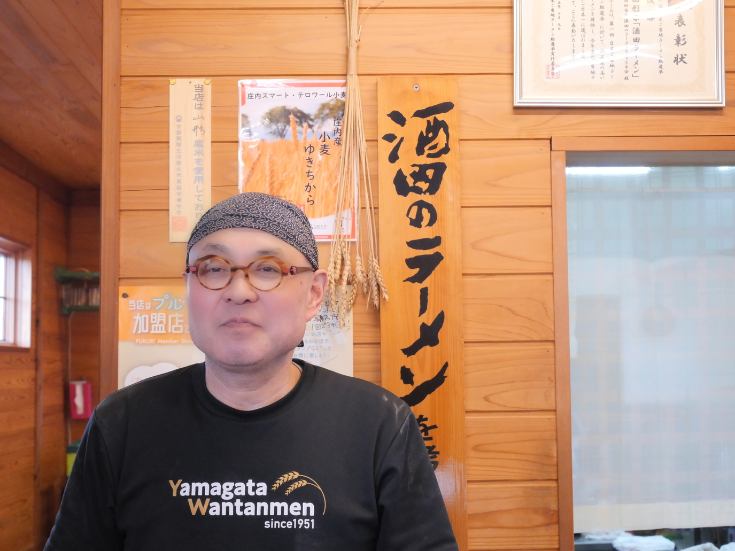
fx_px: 1168
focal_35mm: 55
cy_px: 277
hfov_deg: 34.9
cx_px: 370
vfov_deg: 26.6
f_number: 5.3
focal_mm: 27
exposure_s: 1/50
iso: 3200
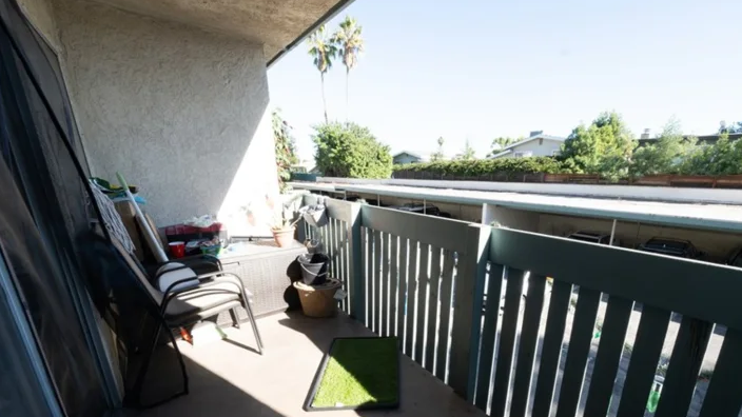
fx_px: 295
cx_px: 422
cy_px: 256
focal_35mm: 15
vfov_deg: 69.6
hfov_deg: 102.4
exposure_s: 1/20
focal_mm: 8
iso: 250
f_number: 16
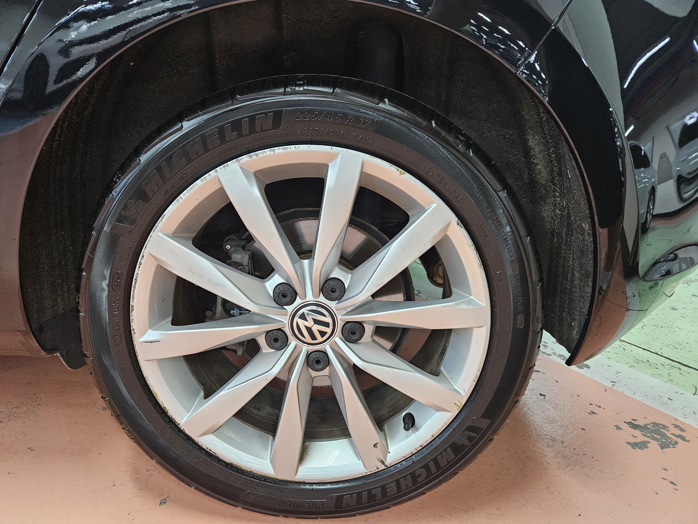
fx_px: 464
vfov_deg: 58.9
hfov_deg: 73.9
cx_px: 349
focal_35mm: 23
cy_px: 262
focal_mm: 5.4
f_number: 1.8
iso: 400
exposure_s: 1/120
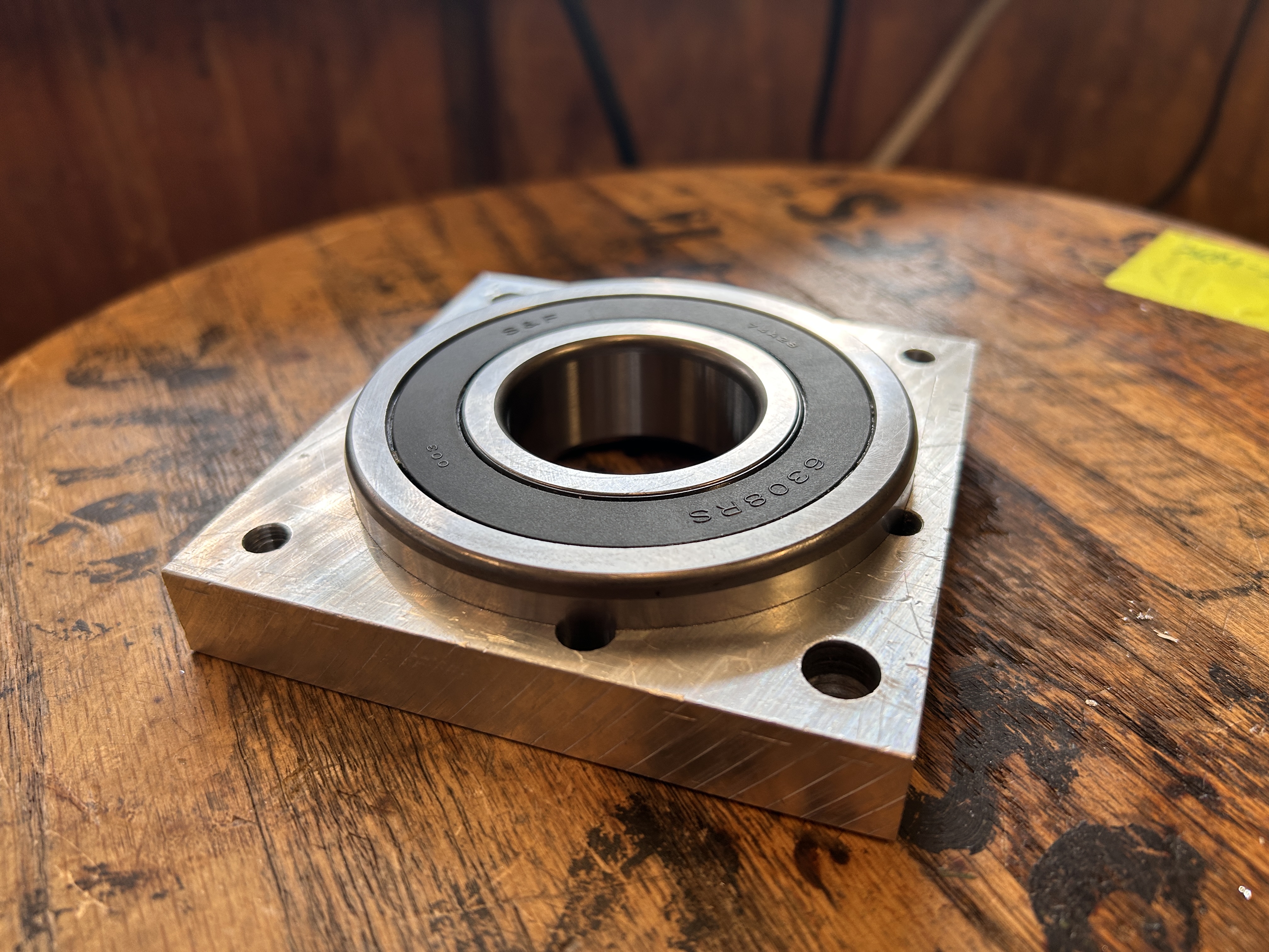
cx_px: 634
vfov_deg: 53.1
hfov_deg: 67.3
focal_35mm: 26
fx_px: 953
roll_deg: +1.9
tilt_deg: -36.3
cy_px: 476
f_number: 1.5
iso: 80
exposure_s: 1/120
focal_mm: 5.7
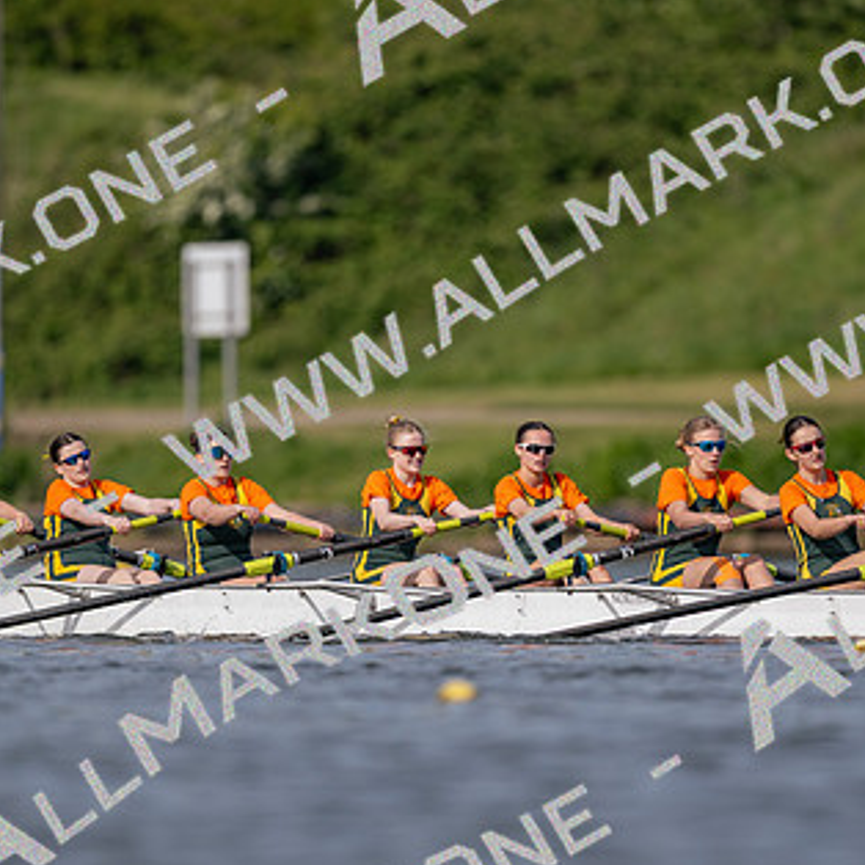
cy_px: 489
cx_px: 504
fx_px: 26660
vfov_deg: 1.9
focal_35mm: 943
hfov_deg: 1.9
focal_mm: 600
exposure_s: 1/2500
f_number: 4
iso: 250
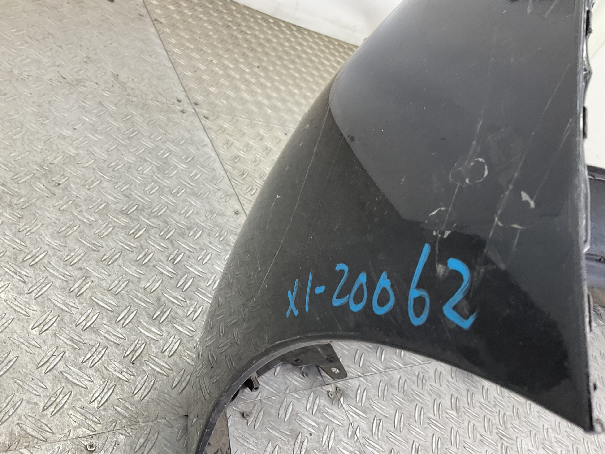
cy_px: 227
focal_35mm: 29
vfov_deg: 48.2
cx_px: 302
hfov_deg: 61.7
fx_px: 507
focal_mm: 3
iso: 40
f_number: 1.8
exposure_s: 1/120
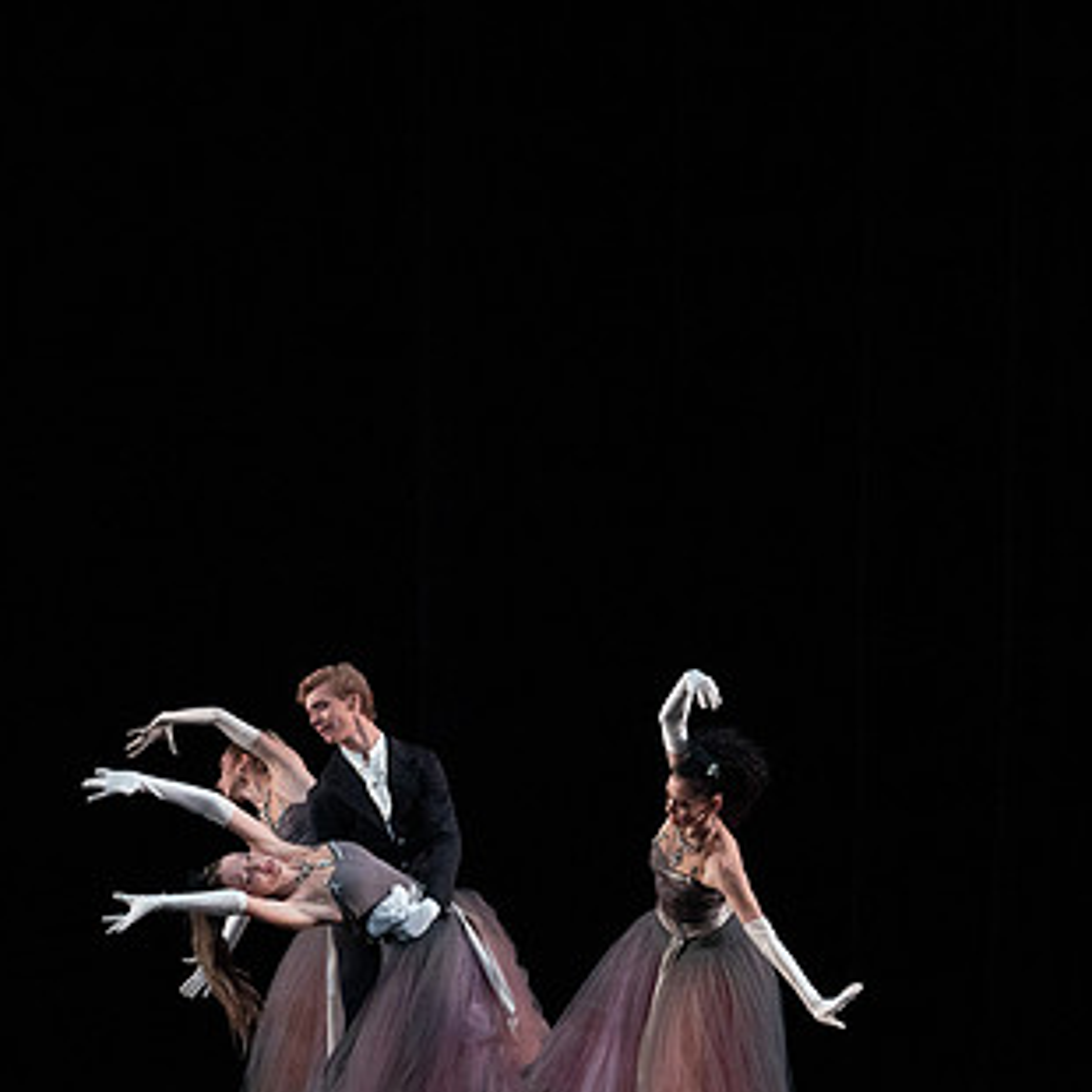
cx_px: 493
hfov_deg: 8.2
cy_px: 675
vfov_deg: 8.2
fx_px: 7602
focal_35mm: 213
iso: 16000
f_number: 5.6
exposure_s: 1/400
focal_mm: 134
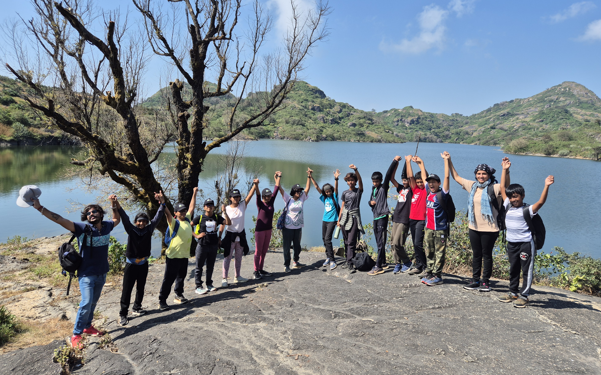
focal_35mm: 25
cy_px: 166
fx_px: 409
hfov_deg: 72.5
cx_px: 298
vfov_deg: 49.2
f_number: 1.8
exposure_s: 1/1300
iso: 25
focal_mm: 5.4
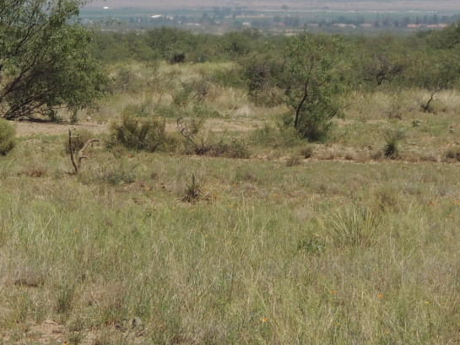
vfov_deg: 3.8
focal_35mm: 396
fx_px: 5263
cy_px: -38
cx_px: 155
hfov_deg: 5.0
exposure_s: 1/1000
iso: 100
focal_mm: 24
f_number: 4.3
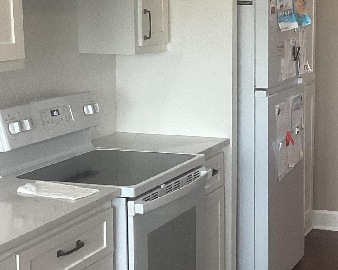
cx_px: 251
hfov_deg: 22.3
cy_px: 146
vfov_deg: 18.1
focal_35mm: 85
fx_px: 850
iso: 160
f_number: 2.4
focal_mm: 3.3
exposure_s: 1/60
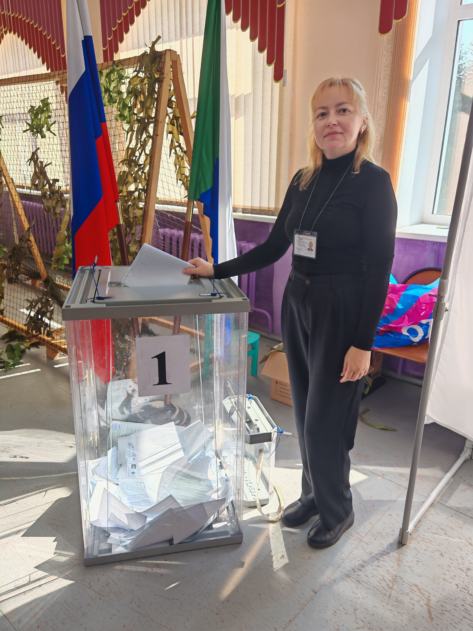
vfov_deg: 65.3
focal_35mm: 27
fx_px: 492
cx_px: 236
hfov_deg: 51.4
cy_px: 316
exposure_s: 1/180
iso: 50
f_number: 1.9
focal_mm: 6.67
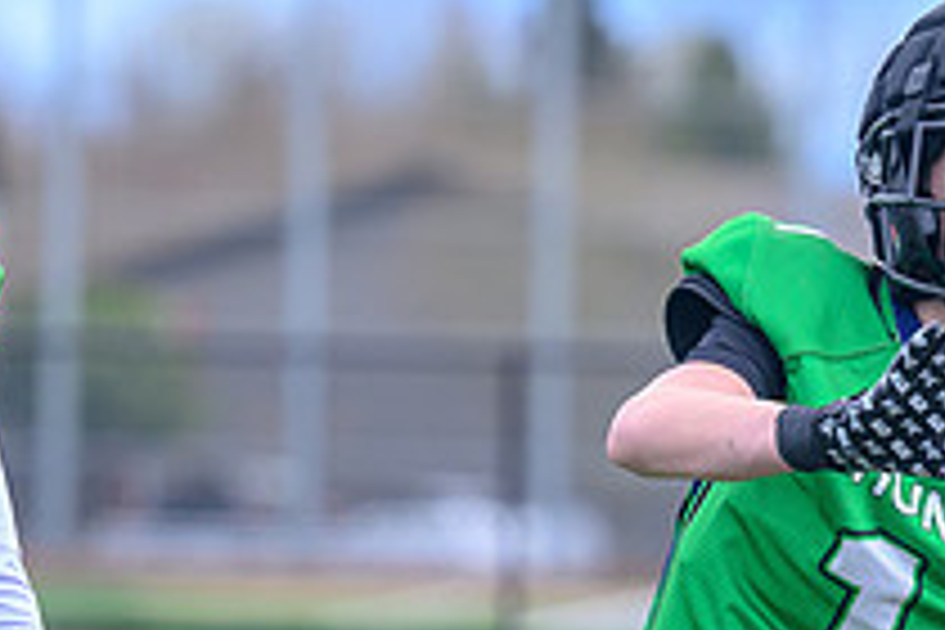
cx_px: 659
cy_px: 427
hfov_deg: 3.9
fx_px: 13728
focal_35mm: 523
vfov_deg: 2.6
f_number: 2.8
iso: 450
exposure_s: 1/1600
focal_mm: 135
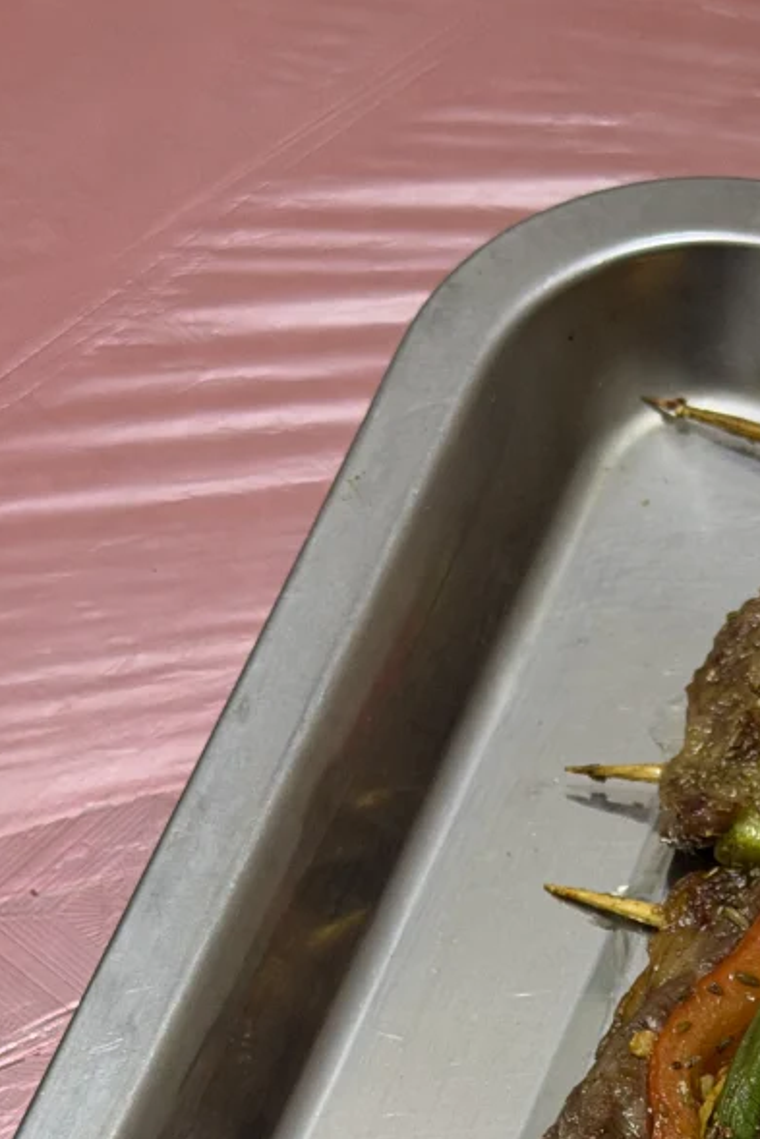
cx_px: 884
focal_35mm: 122
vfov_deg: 16.3
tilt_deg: -61.4
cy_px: 1234
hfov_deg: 11.1
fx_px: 3861
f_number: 1.78
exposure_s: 1/100
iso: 250
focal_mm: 6.76
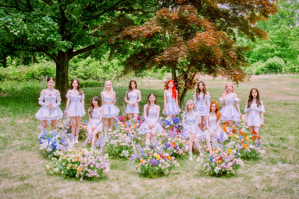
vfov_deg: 32.6
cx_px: 150
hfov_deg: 47.4
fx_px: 341
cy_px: 100
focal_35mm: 41
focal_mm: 41
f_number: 11
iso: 400
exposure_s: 1/320
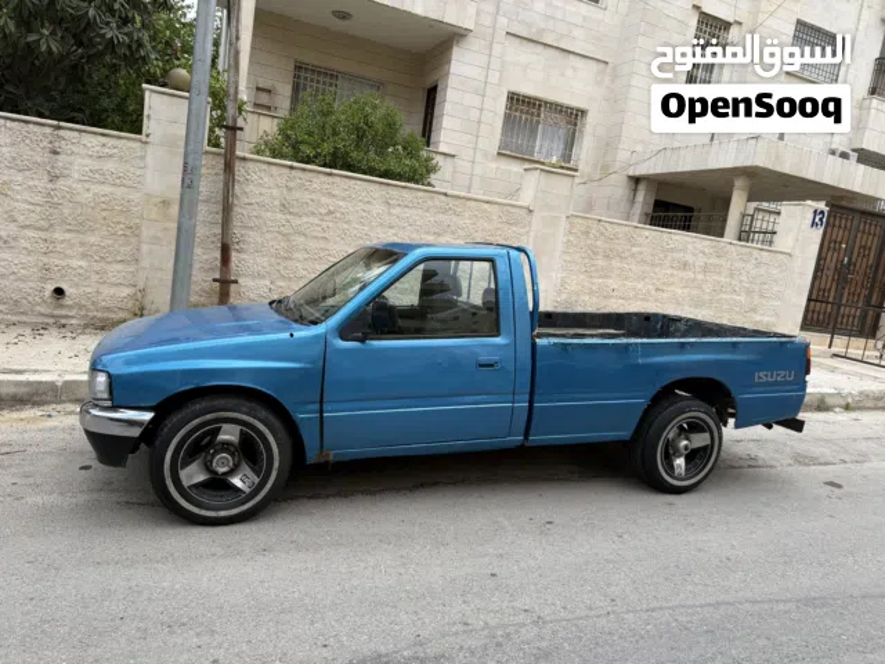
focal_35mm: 24
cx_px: 442
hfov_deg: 71.6
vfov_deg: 56.8
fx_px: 614
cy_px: 332
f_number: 1.78
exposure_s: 1/1949
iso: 80
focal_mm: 6.76
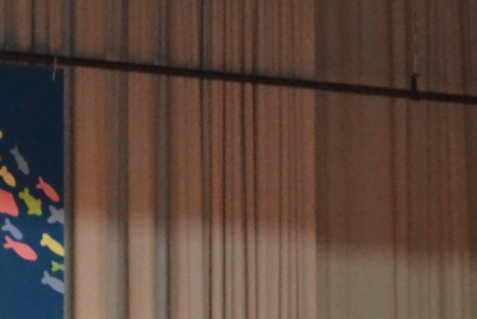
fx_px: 3950
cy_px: 569
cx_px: 378
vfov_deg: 4.6
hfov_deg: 6.9
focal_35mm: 298
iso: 3200
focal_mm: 42
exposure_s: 1/60
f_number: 5.3
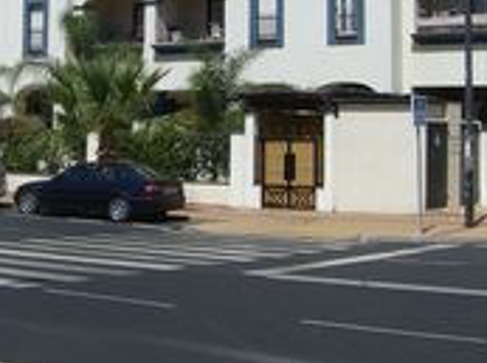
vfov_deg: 17.6
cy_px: -17
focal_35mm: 81
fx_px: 1137
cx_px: 132
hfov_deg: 24.0
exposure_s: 1/1250
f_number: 4.3
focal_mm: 6.2
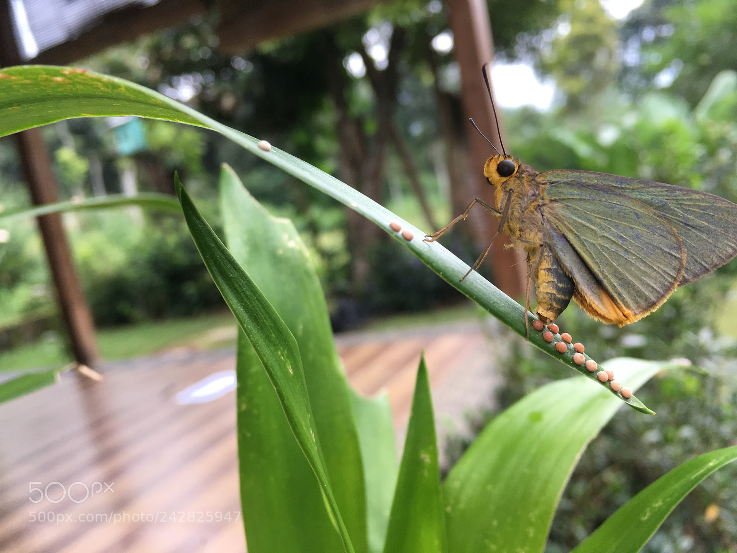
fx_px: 617
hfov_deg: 61.7
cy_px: 276
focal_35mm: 29
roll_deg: +11.4
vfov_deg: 48.2
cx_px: 368
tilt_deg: -7.7
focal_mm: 4.15
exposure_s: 1/100
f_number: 2.2
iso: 40
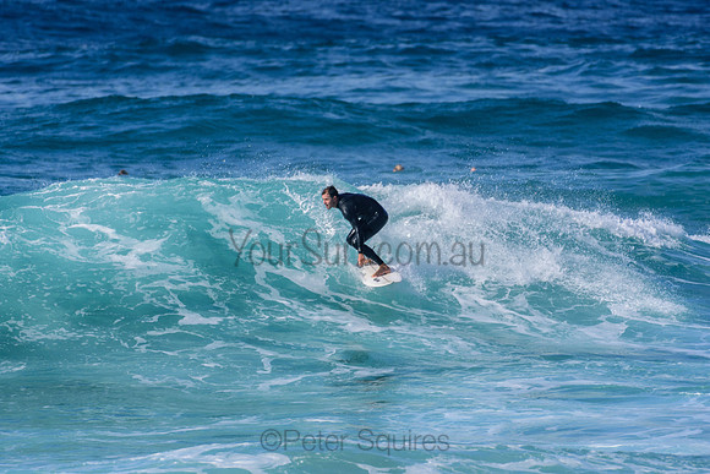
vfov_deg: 1.8
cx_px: 355
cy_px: 237
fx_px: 14794
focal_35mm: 750
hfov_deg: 2.7
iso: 250
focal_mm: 500
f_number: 5.6
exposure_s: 1/2000
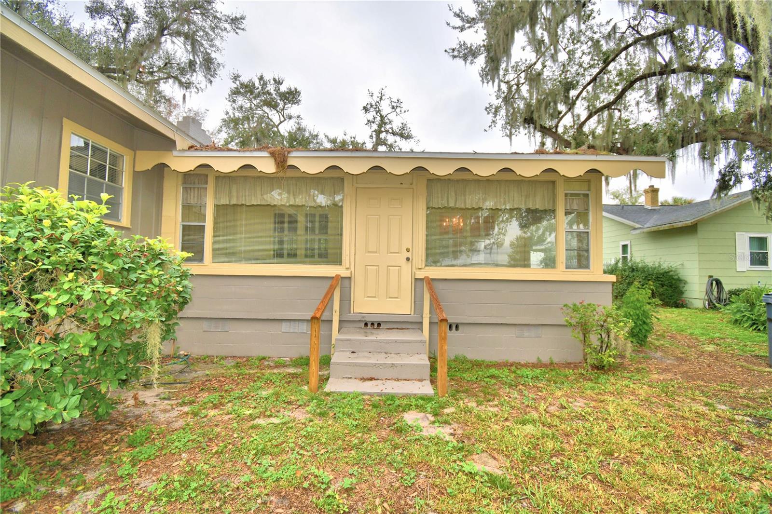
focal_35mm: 15
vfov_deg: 77.3
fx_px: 322
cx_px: 386
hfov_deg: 100.4
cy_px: 257
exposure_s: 1/250
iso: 100
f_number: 5
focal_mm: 10
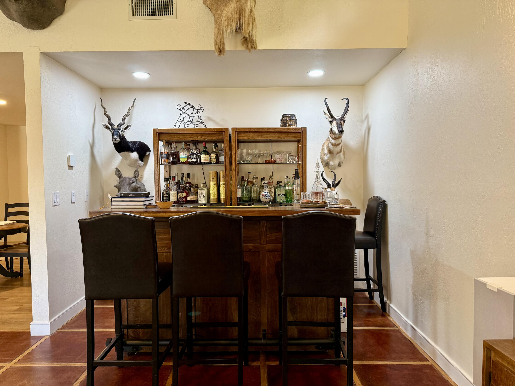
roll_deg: +0.5
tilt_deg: -1.7
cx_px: 258
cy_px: 193
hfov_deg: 71.6
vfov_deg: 56.8
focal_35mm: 24
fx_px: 357
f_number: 1.78
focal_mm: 6.76
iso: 200
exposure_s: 1/60
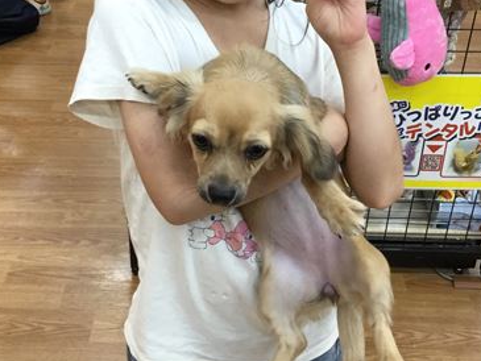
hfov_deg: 37.5
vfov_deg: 28.4
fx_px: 709
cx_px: 241
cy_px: 125
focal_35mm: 51
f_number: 2.4
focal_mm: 3.3
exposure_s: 1/30
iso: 100
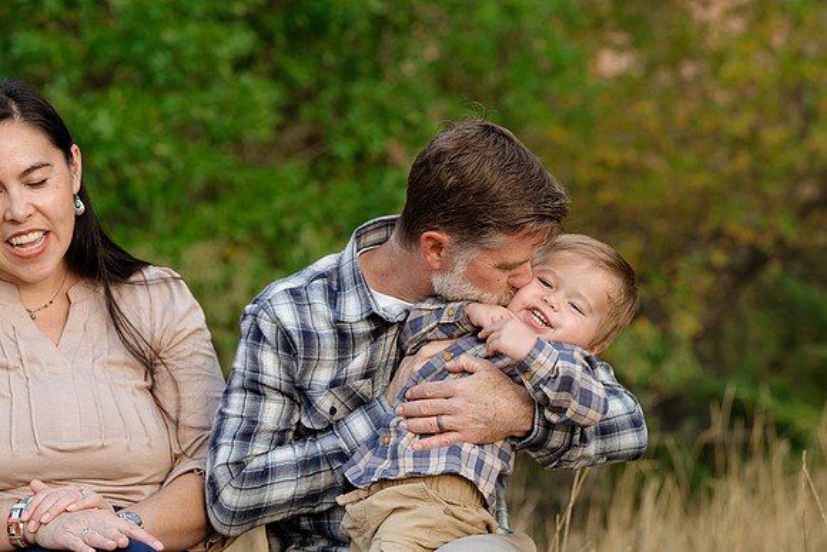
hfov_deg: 17.8
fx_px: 2642
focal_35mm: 115
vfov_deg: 11.9
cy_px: 276
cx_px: 414
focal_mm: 115
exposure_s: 1/200
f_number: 5.6
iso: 640
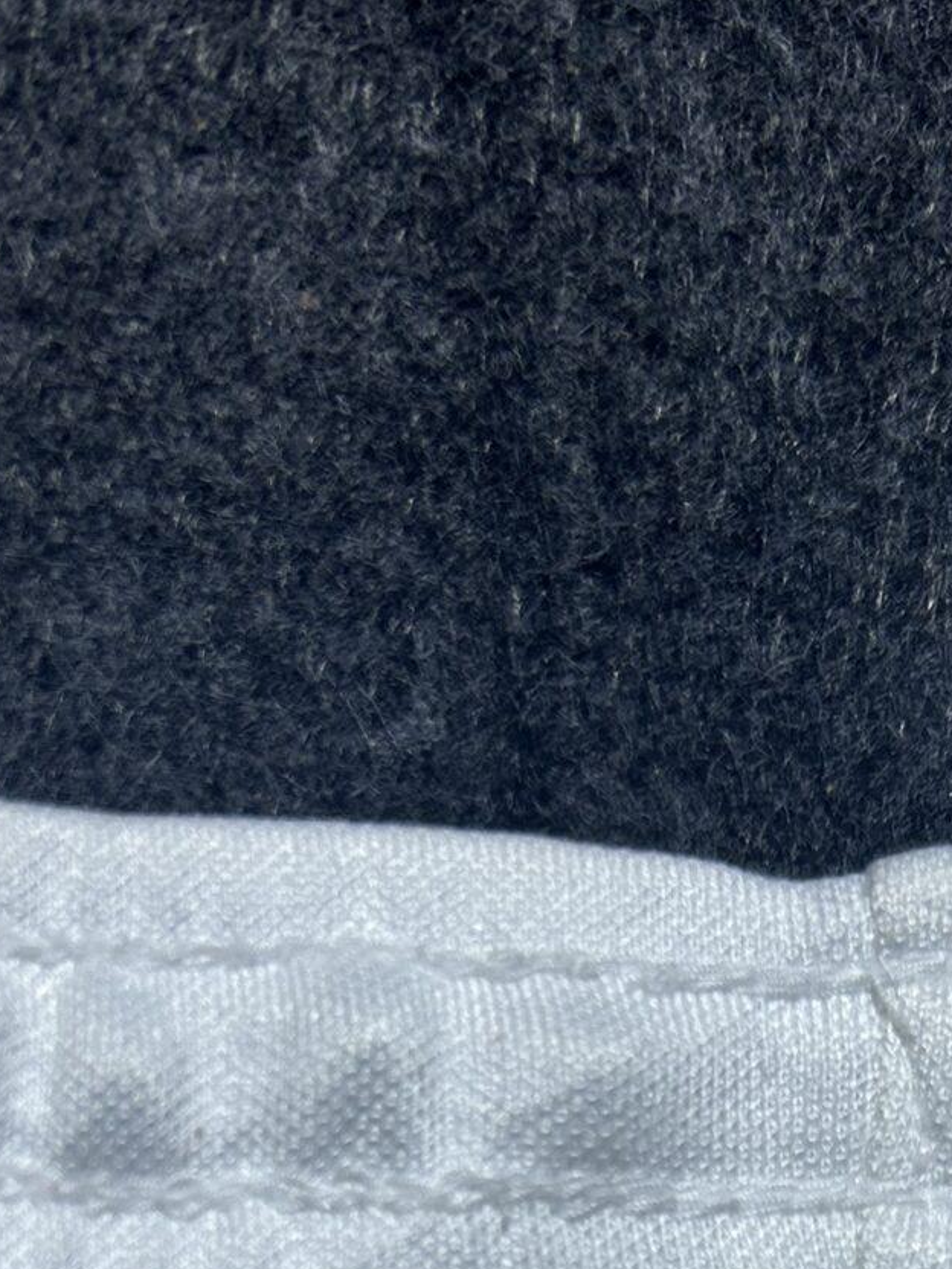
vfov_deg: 21.0
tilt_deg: -66.2
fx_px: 2934
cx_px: 883
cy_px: 1852
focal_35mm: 80
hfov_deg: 18.1
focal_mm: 5.7
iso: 32
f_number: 1.5
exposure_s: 1/121
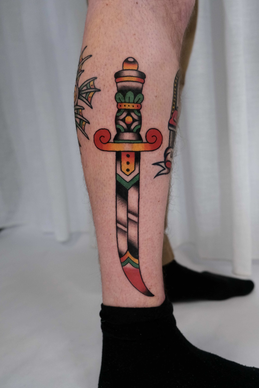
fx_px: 313
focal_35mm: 29
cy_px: 194
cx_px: 130
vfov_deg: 63.7
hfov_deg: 45.0
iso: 1600
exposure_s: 1/125
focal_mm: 19.6
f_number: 2.8
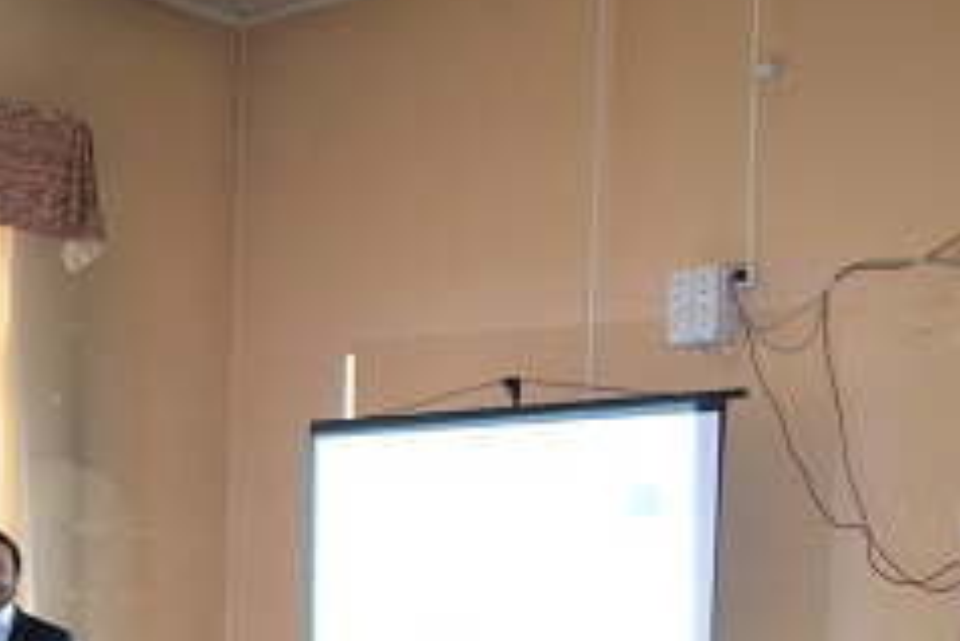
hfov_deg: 28.4
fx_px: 1814
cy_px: 710
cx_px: 77
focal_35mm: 68
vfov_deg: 19.2
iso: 3200
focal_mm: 18
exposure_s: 1/60
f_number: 3.5
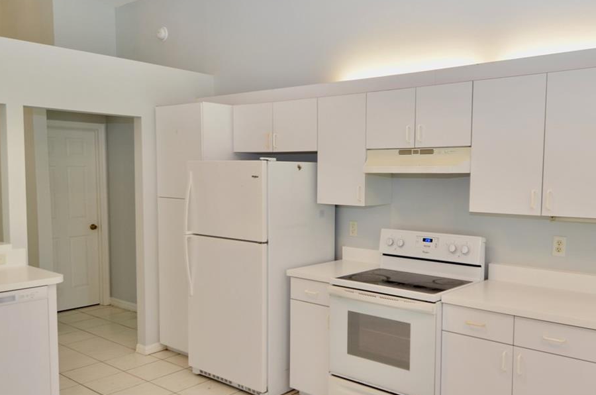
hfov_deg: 58.7
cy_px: 226
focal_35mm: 32
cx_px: 326
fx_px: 529
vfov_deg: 40.8
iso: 200
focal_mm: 12
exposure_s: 1/60
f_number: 4
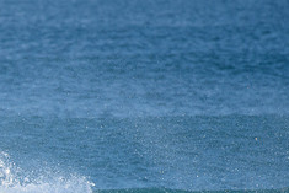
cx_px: -57
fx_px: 10707
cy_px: 217
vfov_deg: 1.0
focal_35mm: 1333
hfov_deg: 1.5
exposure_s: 1/2000
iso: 500
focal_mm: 500
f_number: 5.6
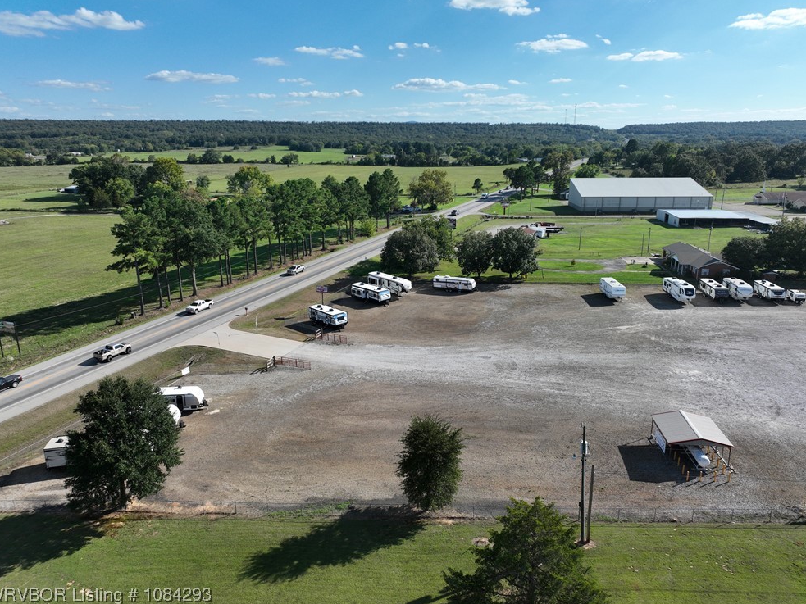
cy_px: 298
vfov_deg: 54.9
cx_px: 403
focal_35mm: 25
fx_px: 582
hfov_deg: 69.4
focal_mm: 12.29
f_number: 2.8
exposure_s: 1/2000
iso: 130
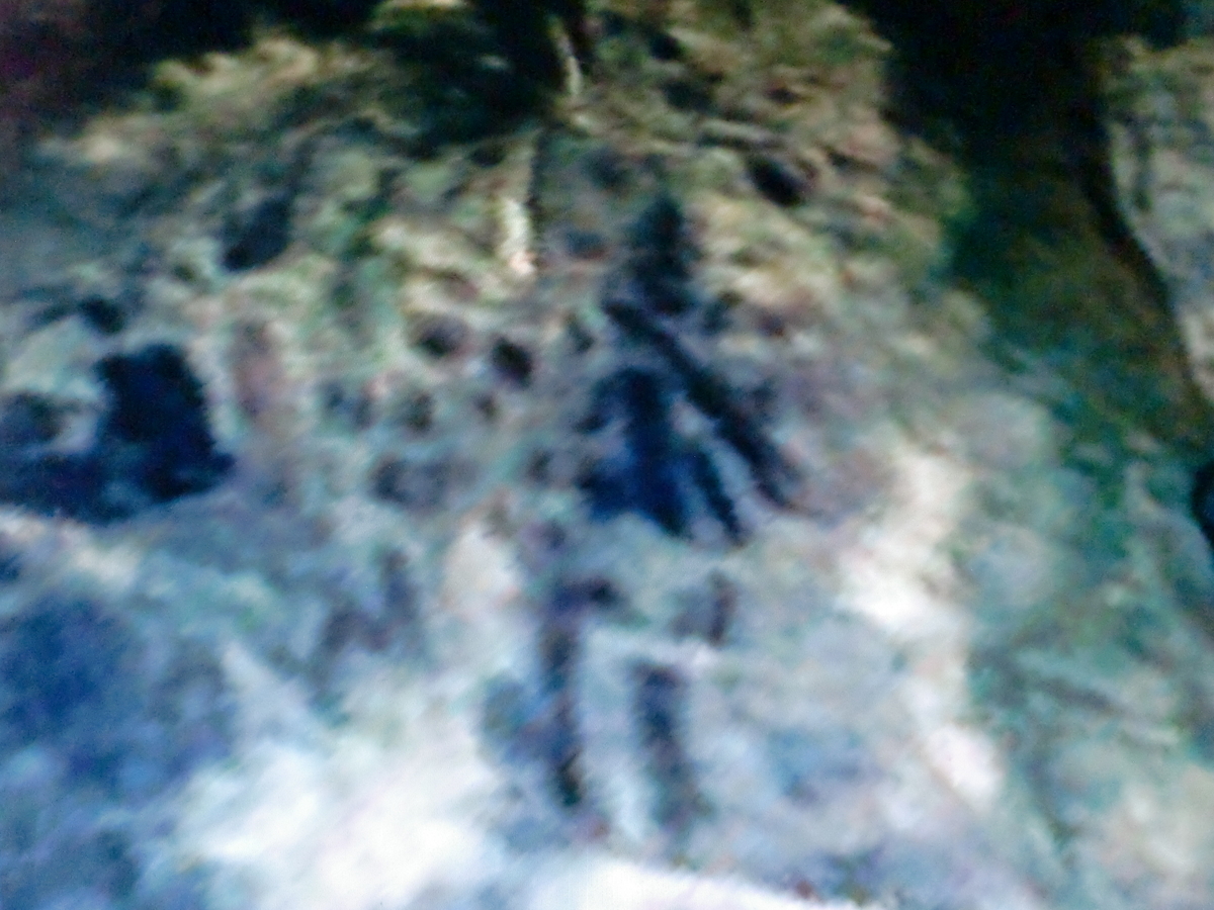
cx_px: 607
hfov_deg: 52.6
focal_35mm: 35
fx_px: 1227
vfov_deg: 40.7
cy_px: 455
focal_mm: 6.3
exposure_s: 1/60
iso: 800
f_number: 3.1
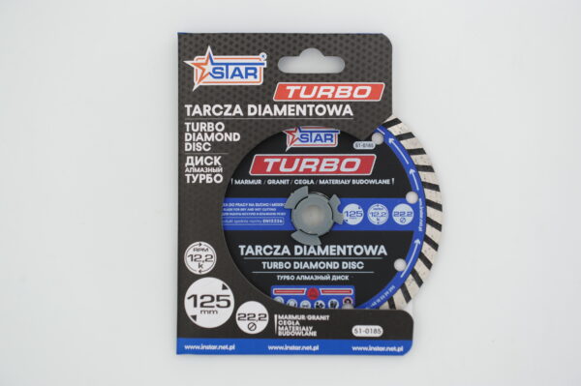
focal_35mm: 70
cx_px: 290
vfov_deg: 19.4
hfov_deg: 28.9
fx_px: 1129
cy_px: 193
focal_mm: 70
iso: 200
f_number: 5
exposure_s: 1/320
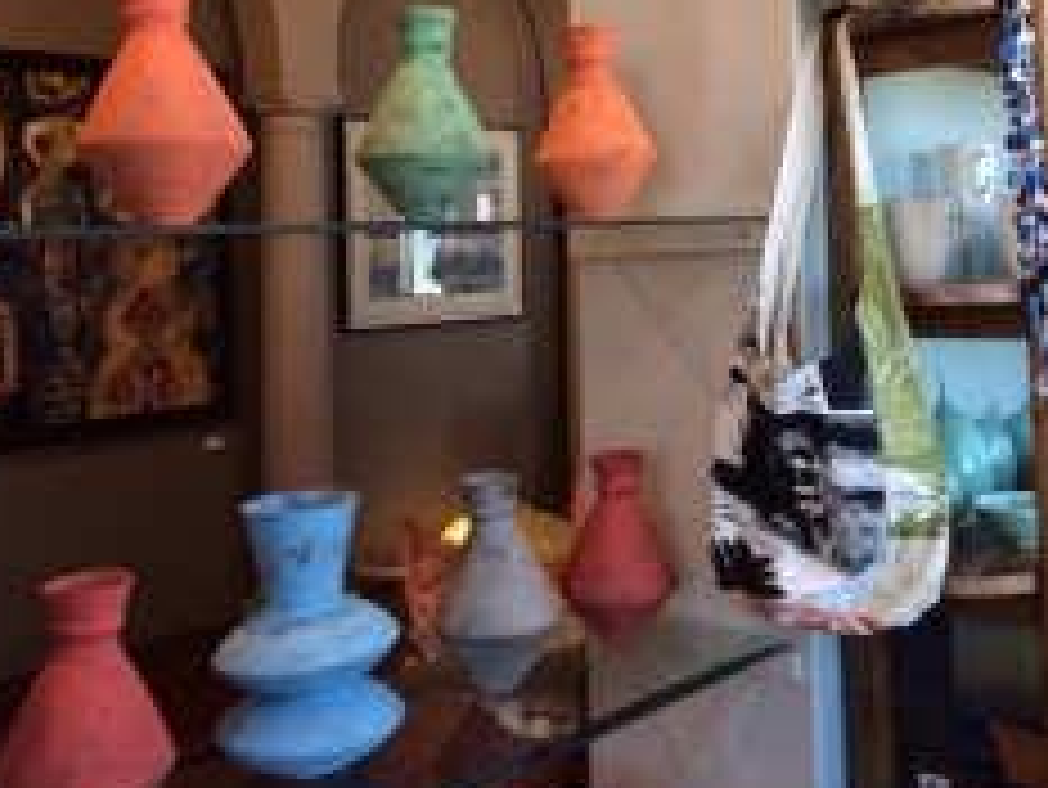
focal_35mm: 44
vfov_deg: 32.4
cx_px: 659
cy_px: 223
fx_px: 1333
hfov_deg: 42.6
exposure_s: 1/50
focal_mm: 4.15
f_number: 2.2
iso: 40
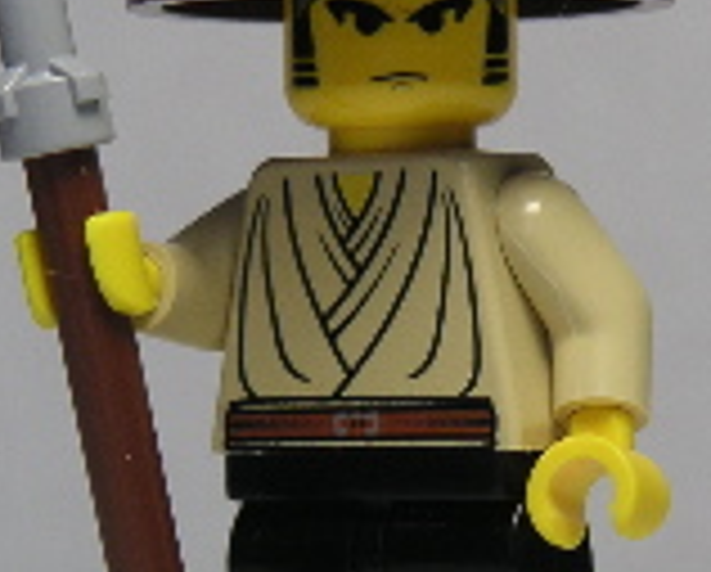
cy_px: 248
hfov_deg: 7.4
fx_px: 5523
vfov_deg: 5.9
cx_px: 403
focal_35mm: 262
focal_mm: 15.5
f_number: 3.5
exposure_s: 1/90
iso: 64
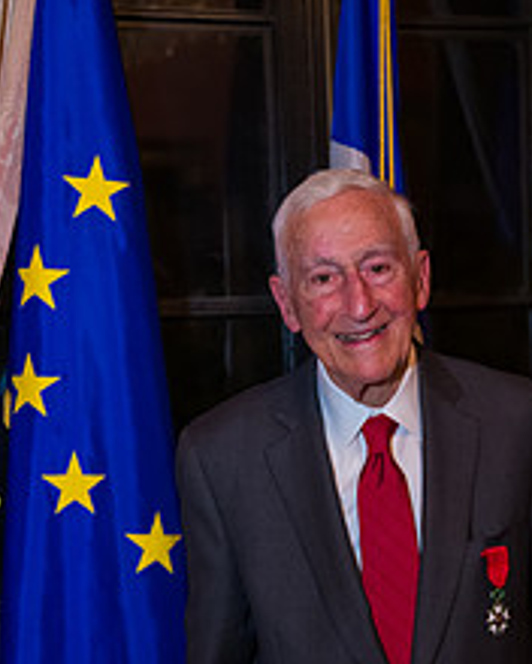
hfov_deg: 20.7
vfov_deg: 25.6
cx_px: 426
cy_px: 525
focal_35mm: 73
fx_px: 1437
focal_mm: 38
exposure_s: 1/100
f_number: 3.2
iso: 3200
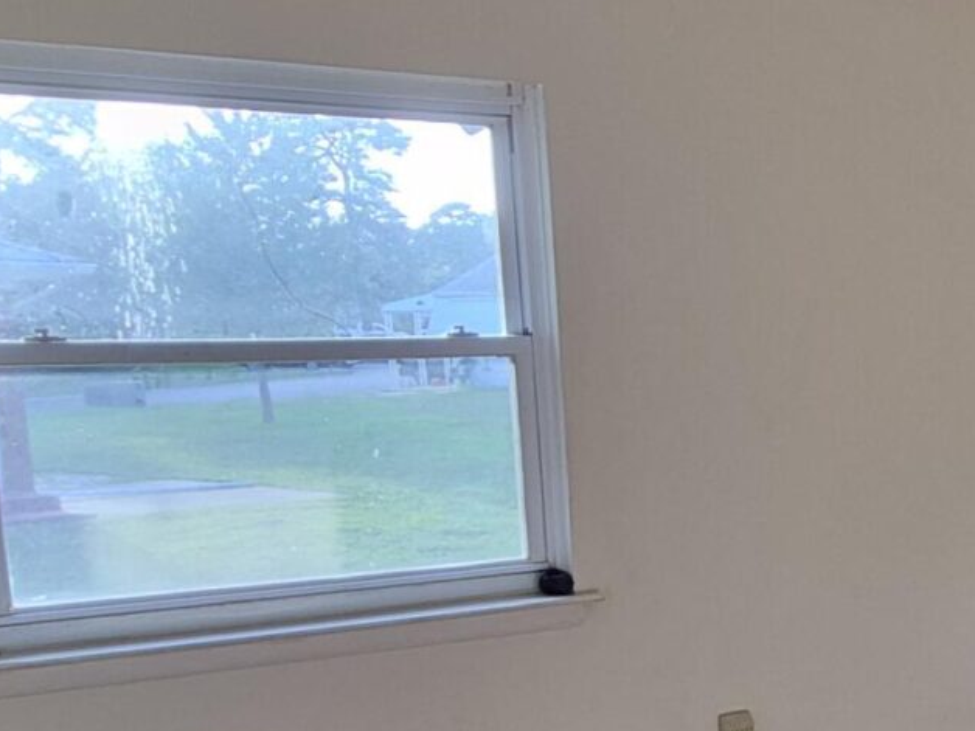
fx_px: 1493
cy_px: 571
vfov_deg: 27.1
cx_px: 1102
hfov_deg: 31.6
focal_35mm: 53
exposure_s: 1/60
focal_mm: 1.74
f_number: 2.2
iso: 64
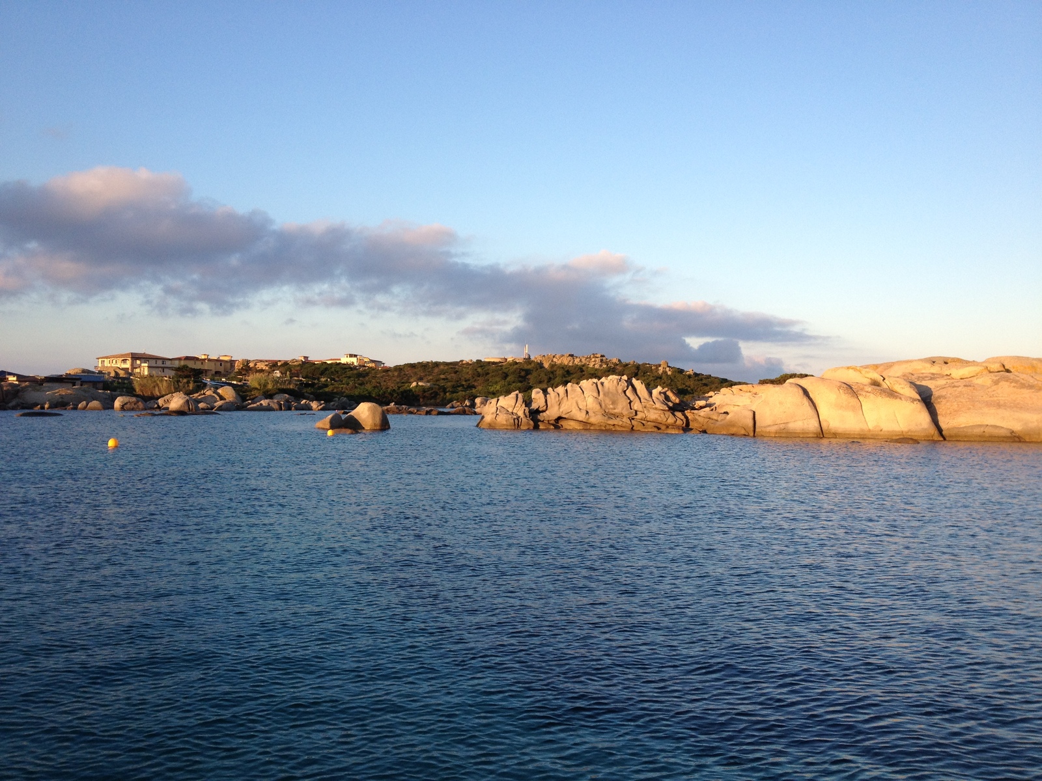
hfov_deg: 52.6
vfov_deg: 40.7
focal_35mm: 35
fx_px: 1054
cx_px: 521
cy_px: 390
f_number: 2.4
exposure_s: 1/521
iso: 64
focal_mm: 4.28
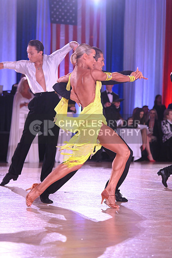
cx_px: 86
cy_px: 129
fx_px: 788
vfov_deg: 18.6
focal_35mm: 110
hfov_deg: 12.5
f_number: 4
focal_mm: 110
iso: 2500
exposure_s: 1/320
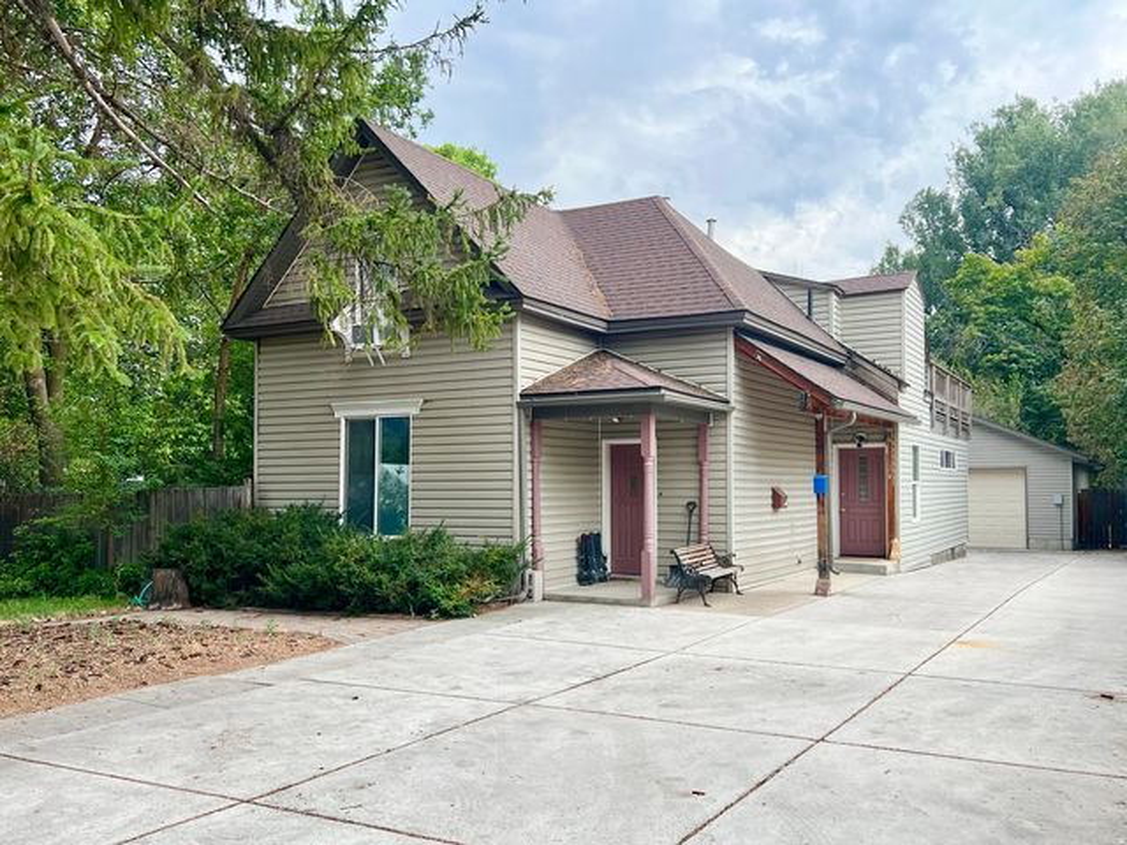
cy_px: 422
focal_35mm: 26
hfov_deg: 67.3
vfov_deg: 53.1
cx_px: 564
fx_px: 846
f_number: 1.5
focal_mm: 5.7
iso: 50
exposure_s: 1/311
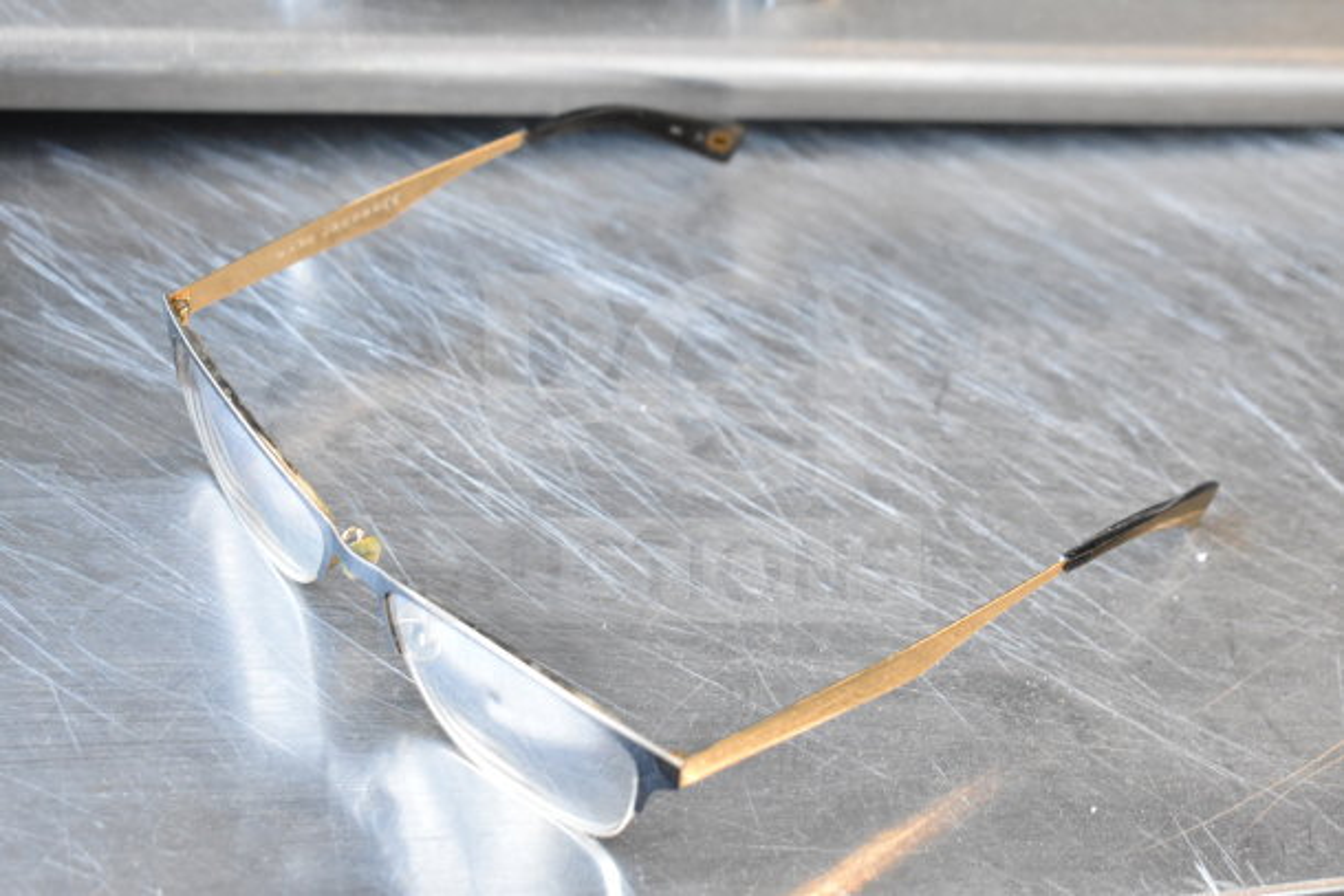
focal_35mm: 72
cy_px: 448
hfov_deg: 28.1
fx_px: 2688
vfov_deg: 18.9
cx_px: 672
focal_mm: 48
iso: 3600
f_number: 5.3
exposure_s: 1/80
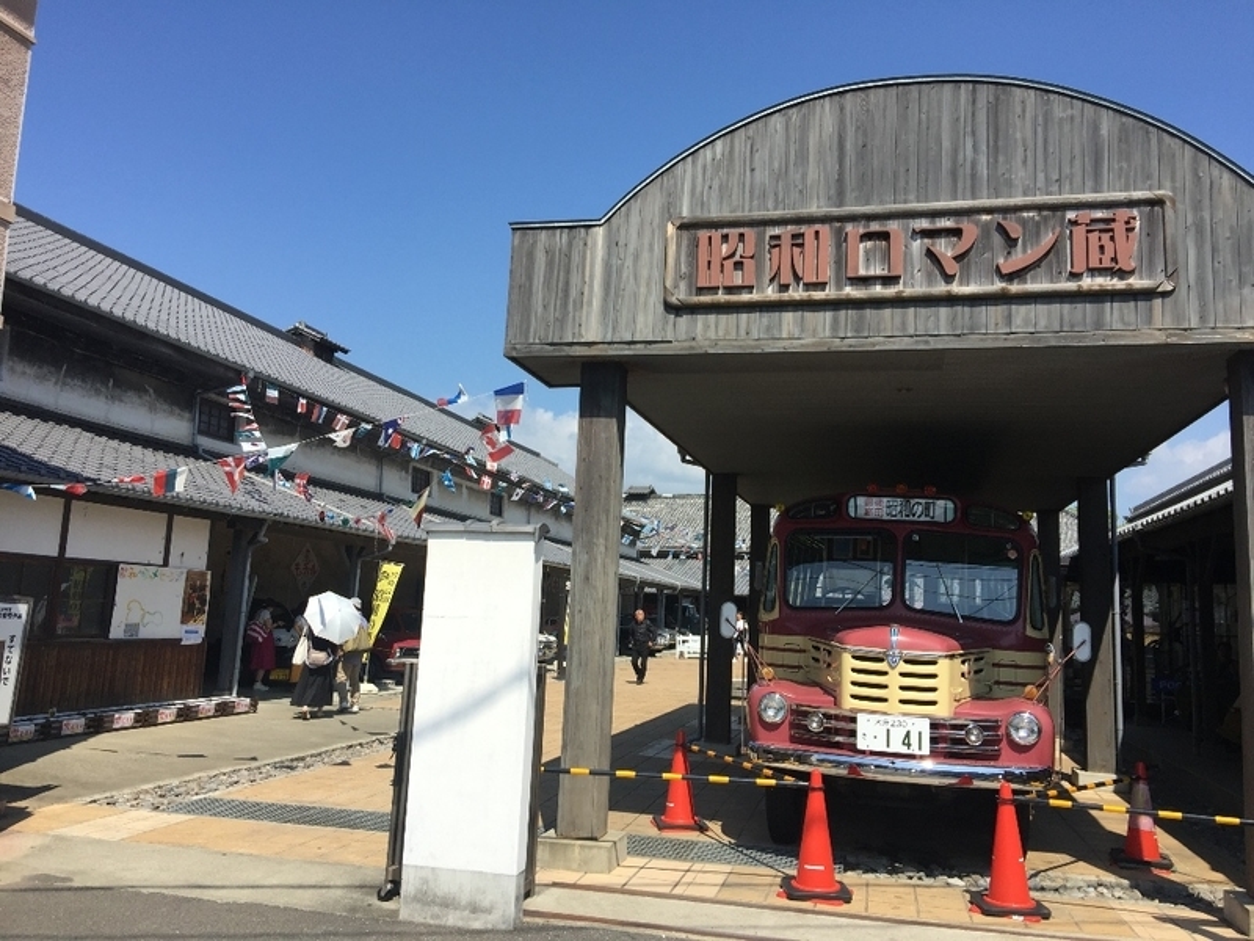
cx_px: 627
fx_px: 1051
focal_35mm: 29
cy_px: 470
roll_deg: -3.3
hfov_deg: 61.7
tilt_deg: +7.2
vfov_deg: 48.2
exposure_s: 1/1980
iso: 32
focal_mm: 4.15
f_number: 2.2
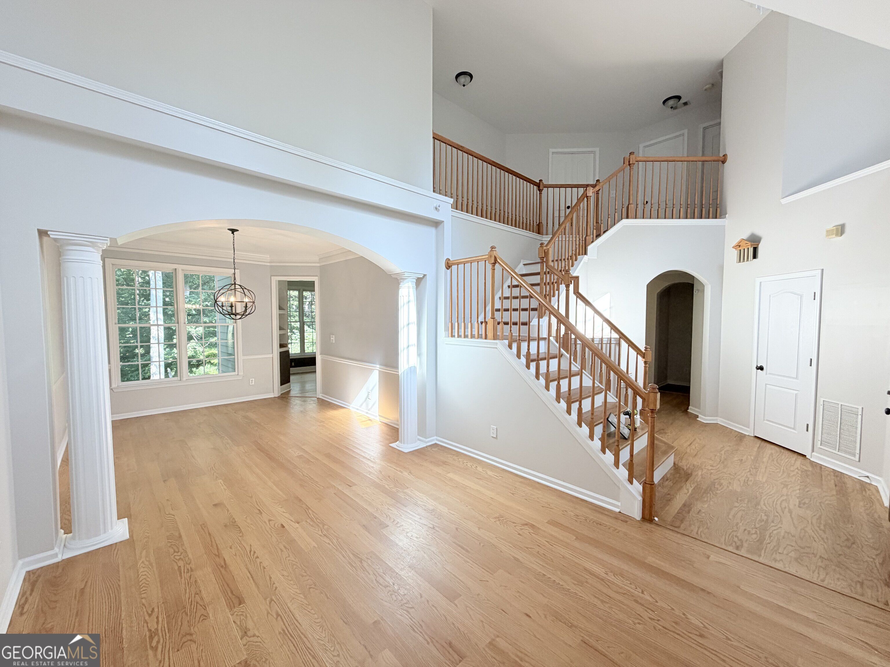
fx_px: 360
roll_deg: +0.4
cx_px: 445
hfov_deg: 102.1
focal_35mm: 14
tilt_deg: -3.5
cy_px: 334
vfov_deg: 85.7
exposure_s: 1/120
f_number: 2.2
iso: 125
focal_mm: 2.22
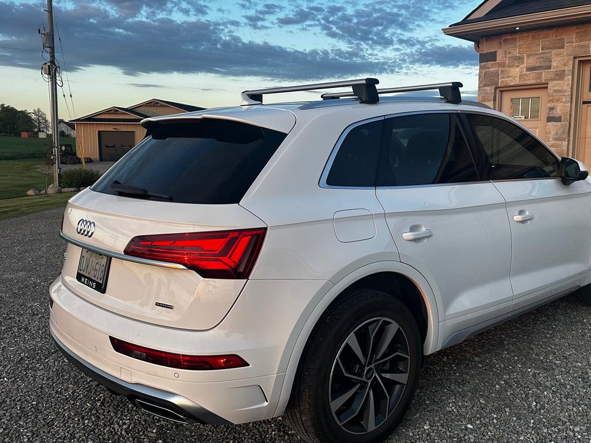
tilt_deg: -7.2
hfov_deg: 55.7
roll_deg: +0.3
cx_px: 389
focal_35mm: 32
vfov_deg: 44.2
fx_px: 546
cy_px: 214
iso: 80
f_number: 1.78
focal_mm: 6.86
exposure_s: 1/467
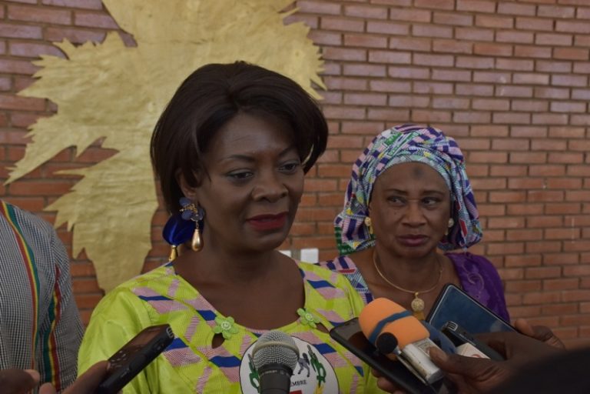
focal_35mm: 51
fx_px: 836
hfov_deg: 38.9
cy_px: 197
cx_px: 295
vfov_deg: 26.5
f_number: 8
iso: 720
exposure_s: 1/500
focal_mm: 34
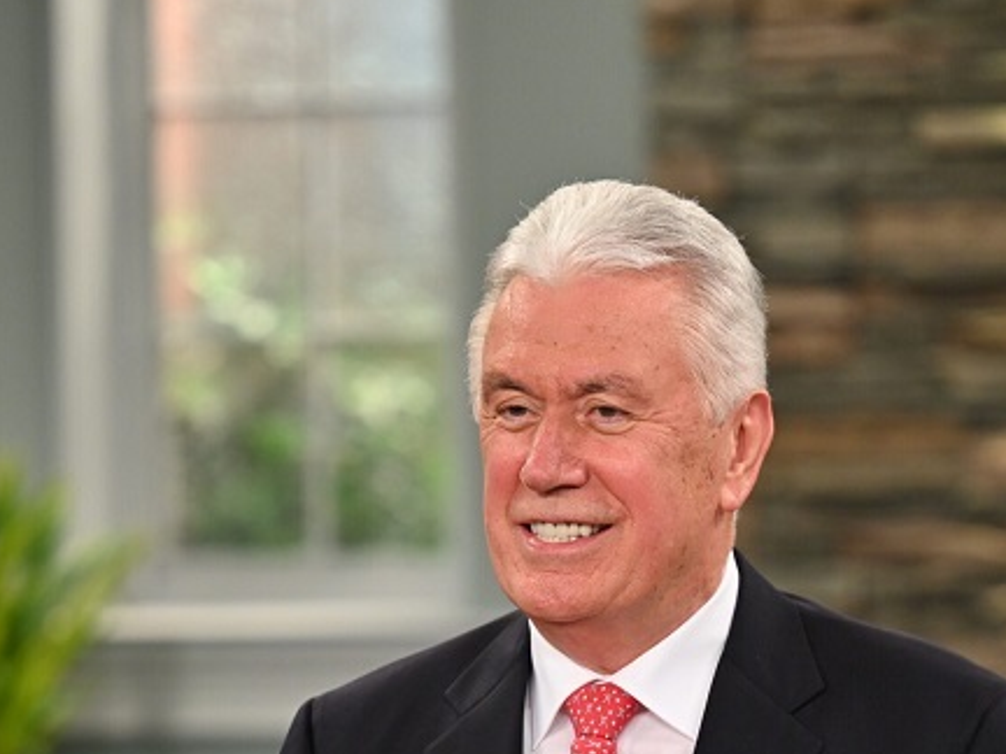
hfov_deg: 7.1
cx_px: 522
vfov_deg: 5.3
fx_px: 8079
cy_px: 727
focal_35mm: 278
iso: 1000
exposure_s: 1/160
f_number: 2.8
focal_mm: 125
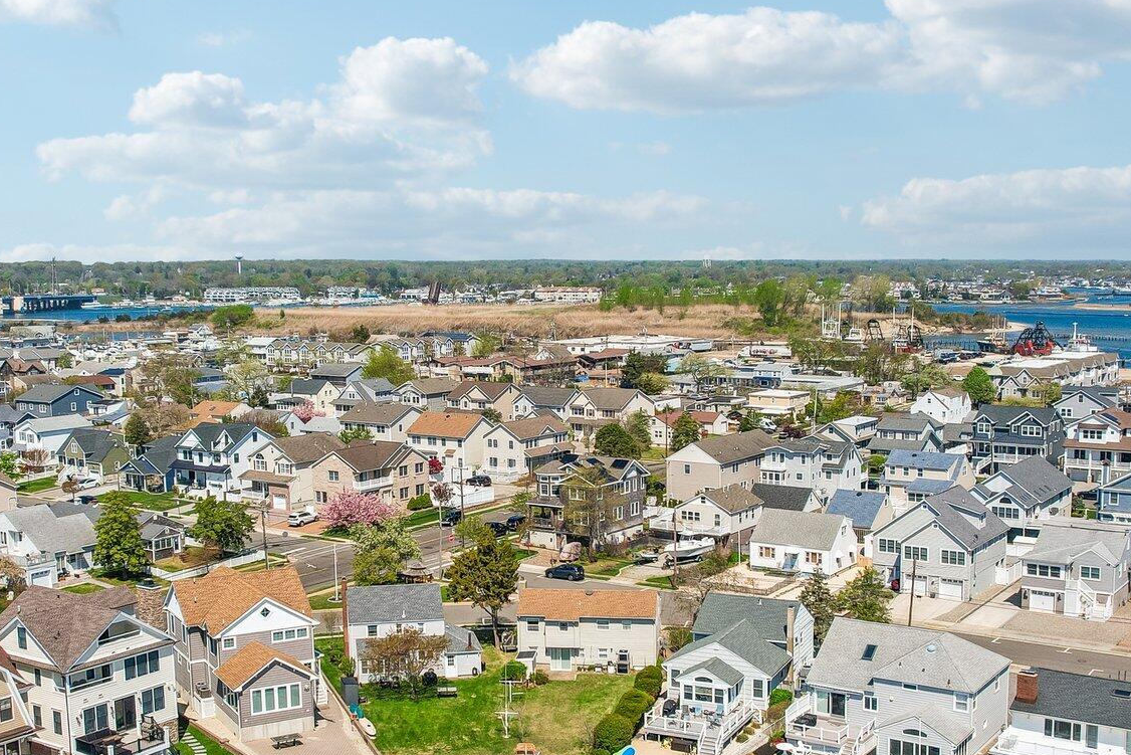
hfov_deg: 48.3
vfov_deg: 33.3
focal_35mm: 40
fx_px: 1257
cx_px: 487
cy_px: 463
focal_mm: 8.4
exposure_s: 1/2500
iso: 110
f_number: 2.8
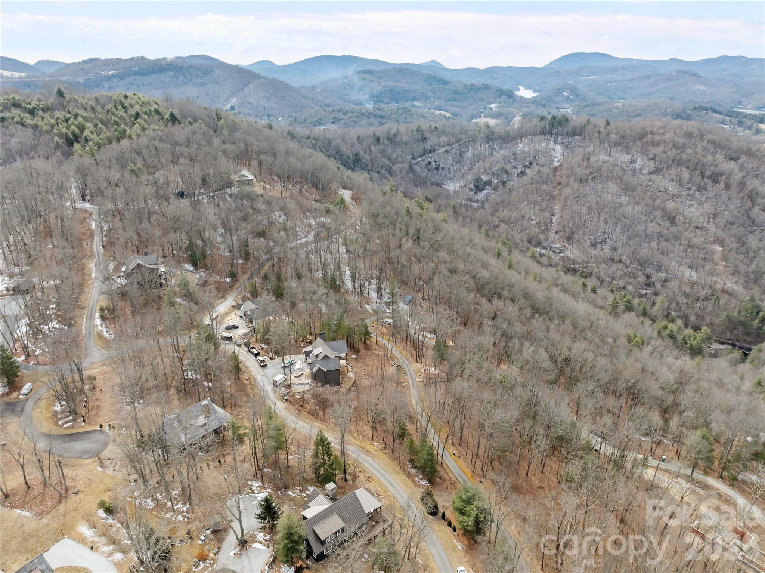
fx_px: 530
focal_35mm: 24
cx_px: 382
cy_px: 286
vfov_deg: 56.8
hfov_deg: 71.6
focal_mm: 12.29
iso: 340
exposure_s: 1/640
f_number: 2.8
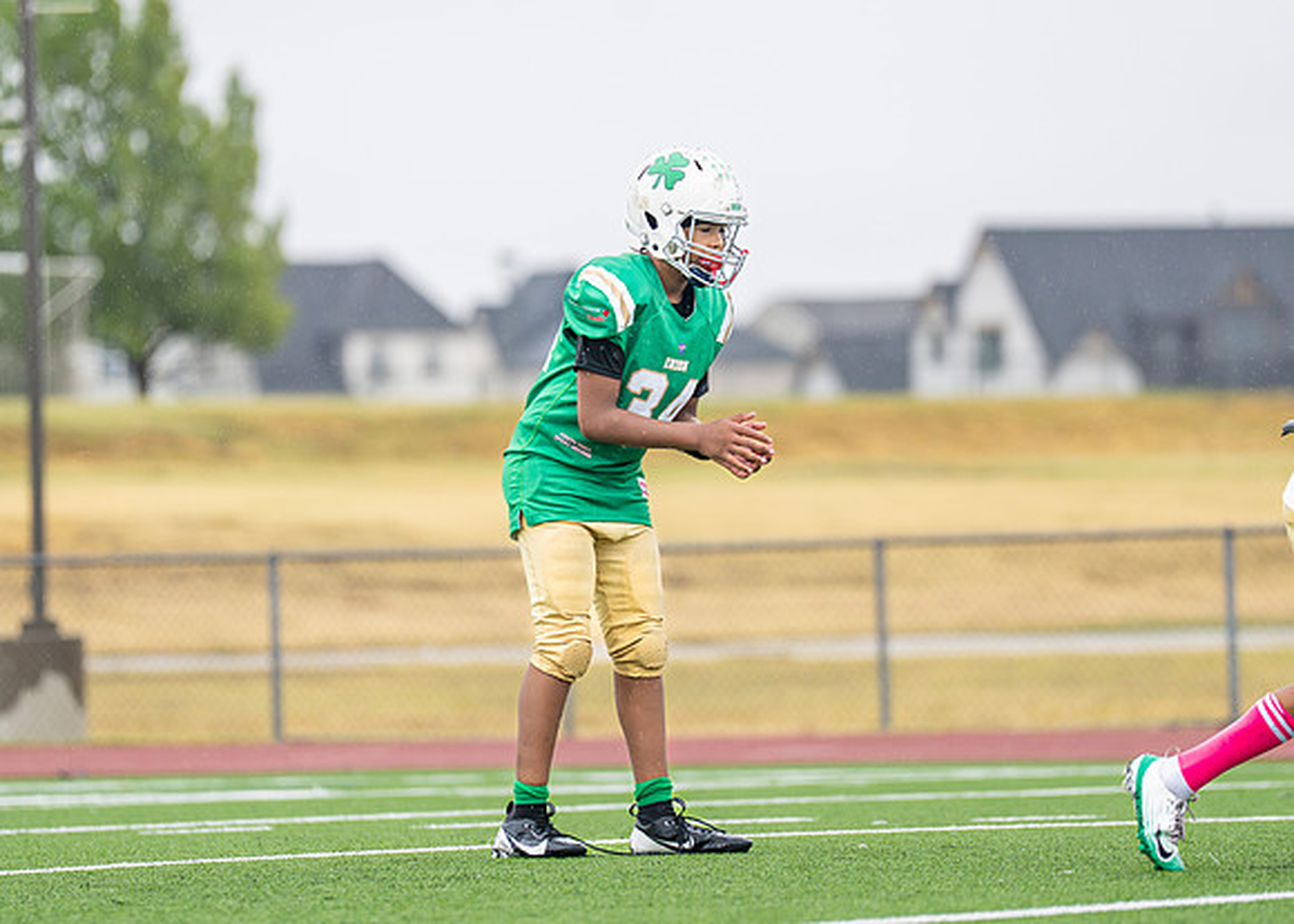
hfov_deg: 5.6
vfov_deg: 4.0
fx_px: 13249
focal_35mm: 361
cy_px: 434
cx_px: 647
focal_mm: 200
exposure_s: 1/1000
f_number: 2.8
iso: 400
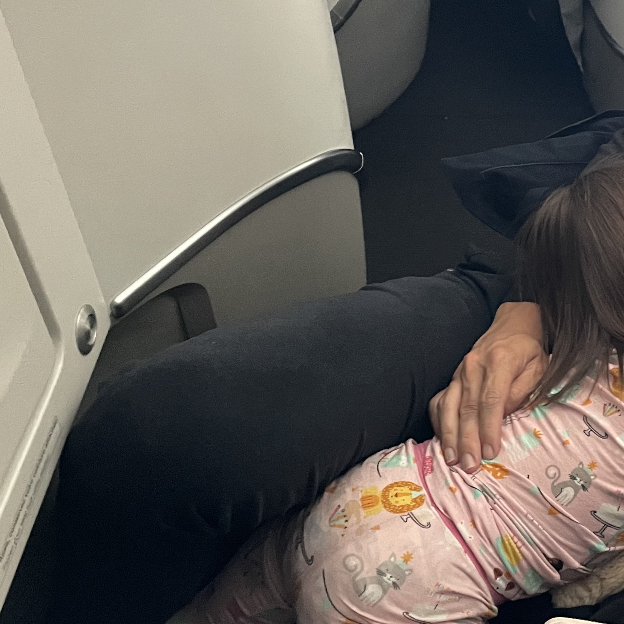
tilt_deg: -41.2
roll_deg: -4.6
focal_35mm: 56
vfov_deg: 30.4
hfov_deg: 27.6
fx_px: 1142
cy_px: 230
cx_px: 705
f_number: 1.6
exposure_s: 1/30
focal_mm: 4.2
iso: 1000
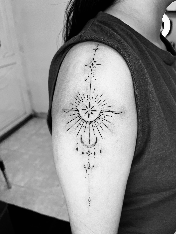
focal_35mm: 26
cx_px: 88
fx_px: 176
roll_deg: +2.0
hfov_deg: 53.1
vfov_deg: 67.3
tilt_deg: -27.5
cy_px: 117
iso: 32
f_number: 1.6
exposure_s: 1/120
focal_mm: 5.1
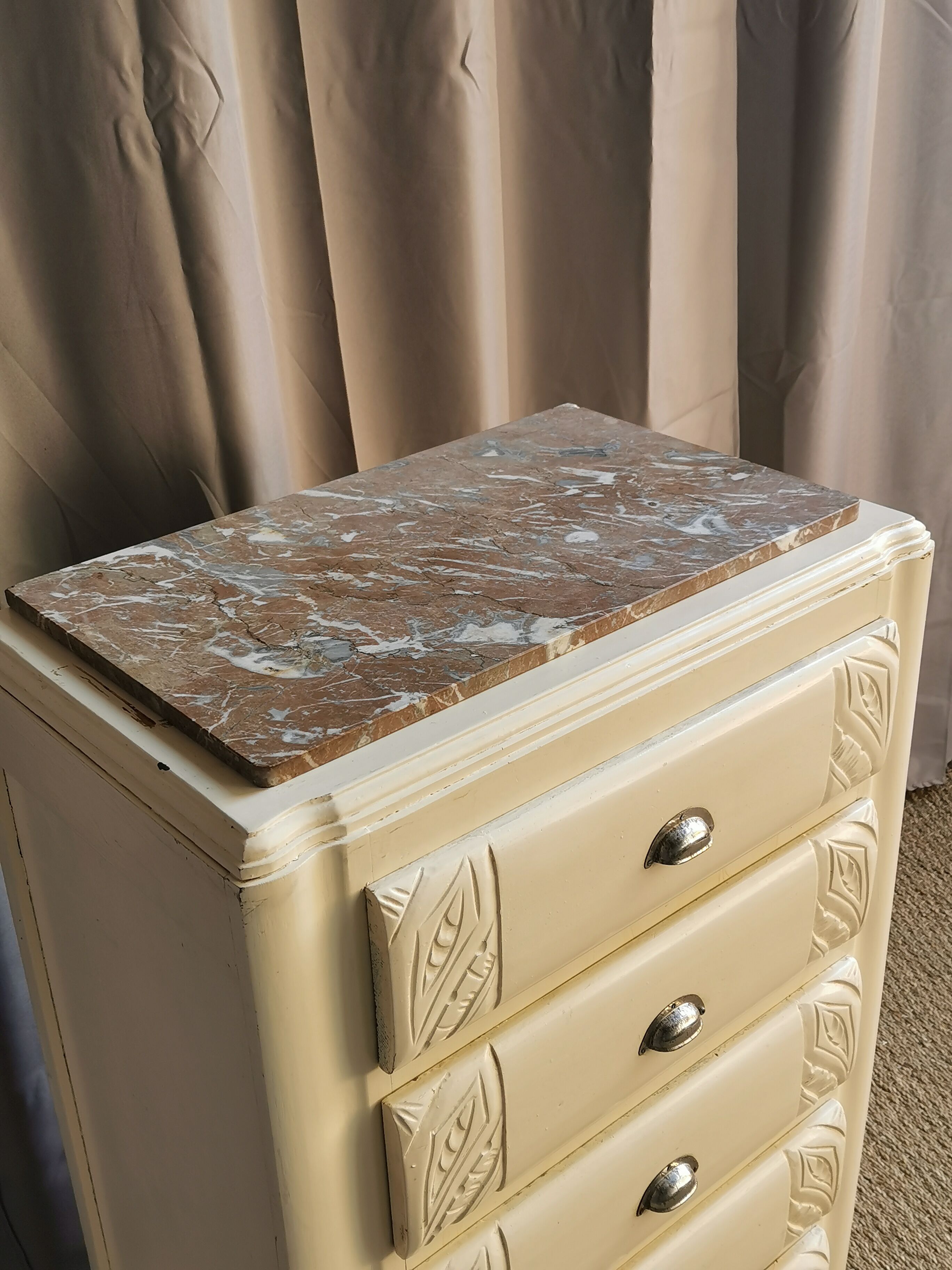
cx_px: 476
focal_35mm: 40
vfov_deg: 46.8
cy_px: 635
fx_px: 1467
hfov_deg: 36.0
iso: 50
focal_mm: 5.58
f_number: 1.8
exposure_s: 1/134
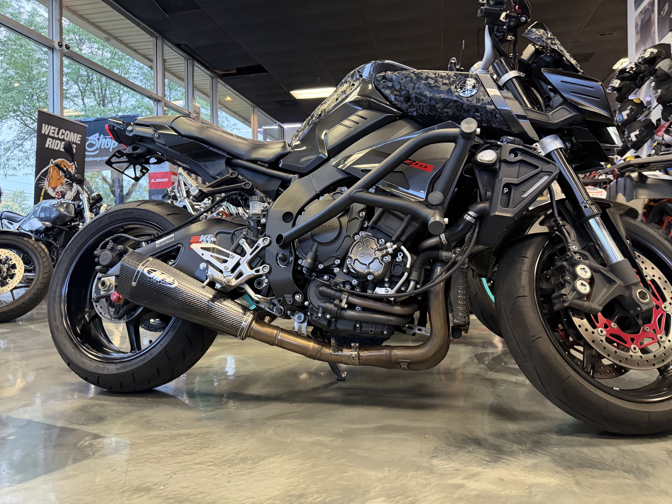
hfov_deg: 71.6
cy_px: 252
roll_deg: +0.0
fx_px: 466
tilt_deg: -0.2
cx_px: 336
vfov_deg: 56.8
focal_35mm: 24
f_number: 1.78
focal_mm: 6.76
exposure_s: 1/40
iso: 640
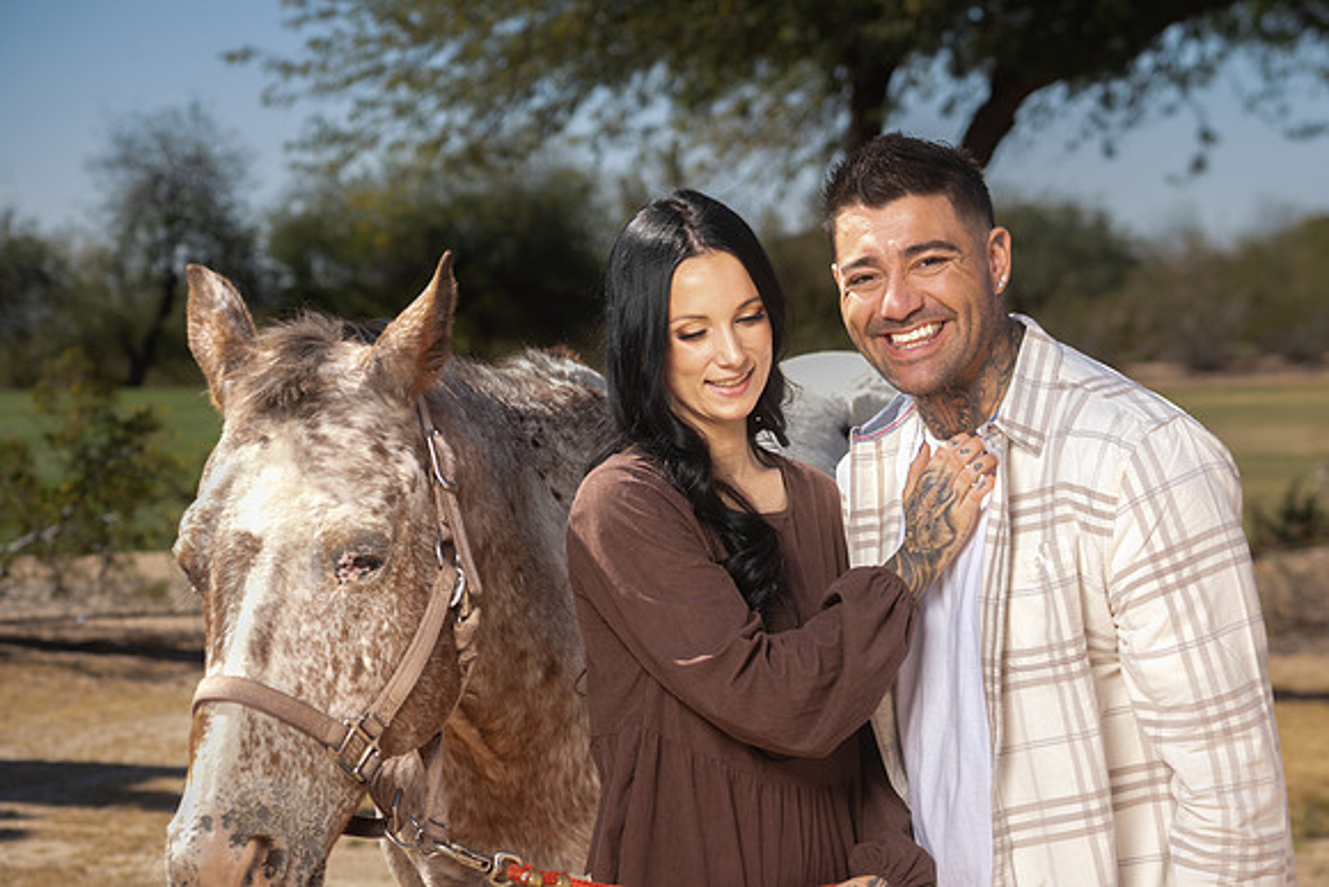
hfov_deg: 22.5
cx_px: 732
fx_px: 3334
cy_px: 488
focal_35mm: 90
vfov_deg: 15.1
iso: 50
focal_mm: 82
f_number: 5.6
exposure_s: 1/250
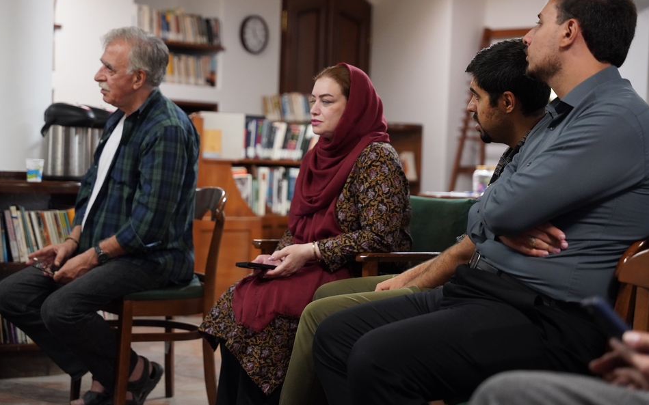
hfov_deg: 26.8
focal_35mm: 77
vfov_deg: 16.9
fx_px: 1362
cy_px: 173
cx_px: 317
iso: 4000
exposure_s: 1/160
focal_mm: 70
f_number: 2.8
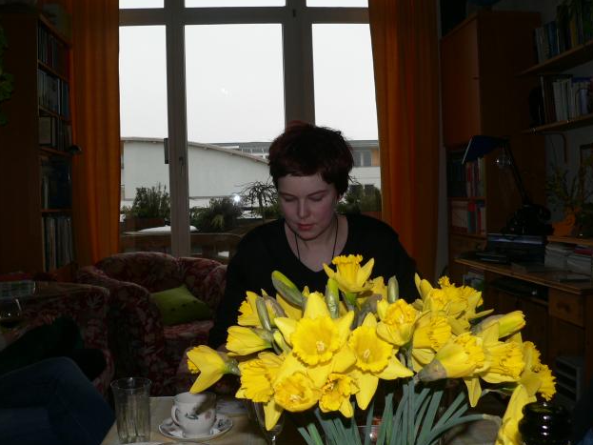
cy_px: 227
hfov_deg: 50.1
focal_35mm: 37
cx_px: 301
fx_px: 634
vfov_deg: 38.7
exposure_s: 1/250
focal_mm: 6
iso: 80
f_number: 2.8
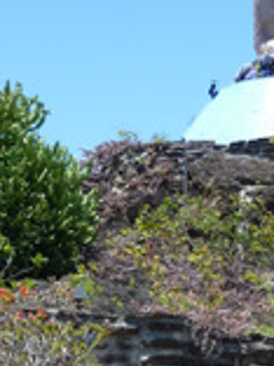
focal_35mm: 123
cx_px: 279
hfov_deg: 11.9
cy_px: 303
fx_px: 1298
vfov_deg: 15.9
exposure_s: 1/400
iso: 80
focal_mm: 7.9
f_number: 4
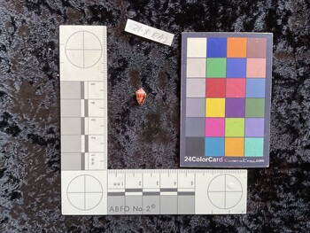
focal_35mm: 29
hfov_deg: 61.6
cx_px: 155
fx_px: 260
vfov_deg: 48.3
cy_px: 116
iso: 64
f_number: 1.8
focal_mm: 3
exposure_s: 1/100
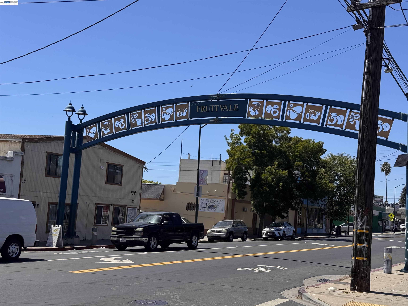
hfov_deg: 39.7
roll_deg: -3.7
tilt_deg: +6.1
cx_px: 204
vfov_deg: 30.3
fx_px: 566
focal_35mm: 48
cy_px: 153
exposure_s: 1/4608
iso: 64
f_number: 1.78
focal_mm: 6.76
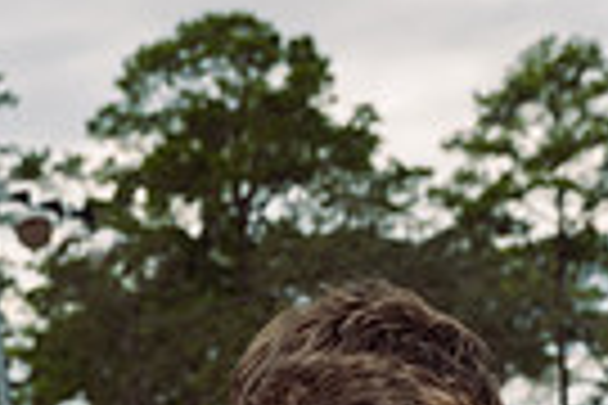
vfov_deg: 8.9
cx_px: 239
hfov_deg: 14.6
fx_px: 2364
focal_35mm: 140
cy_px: 950
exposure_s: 1/200
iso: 125
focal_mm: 42
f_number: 7.1
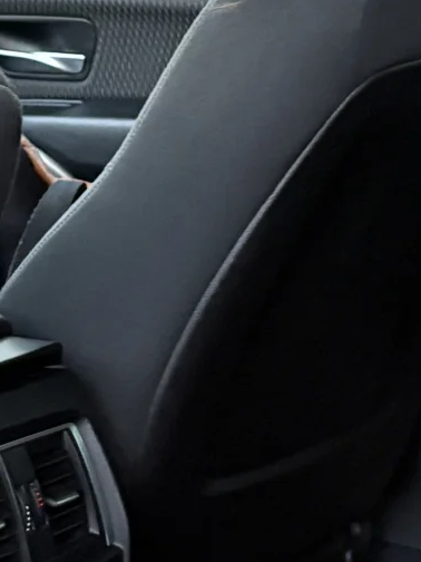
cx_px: 149
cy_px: 284
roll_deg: -0.1
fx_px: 2141
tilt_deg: -11.7
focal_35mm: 132
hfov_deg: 11.2
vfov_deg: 14.9
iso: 640
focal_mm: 5.96
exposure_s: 1/30
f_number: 1.6
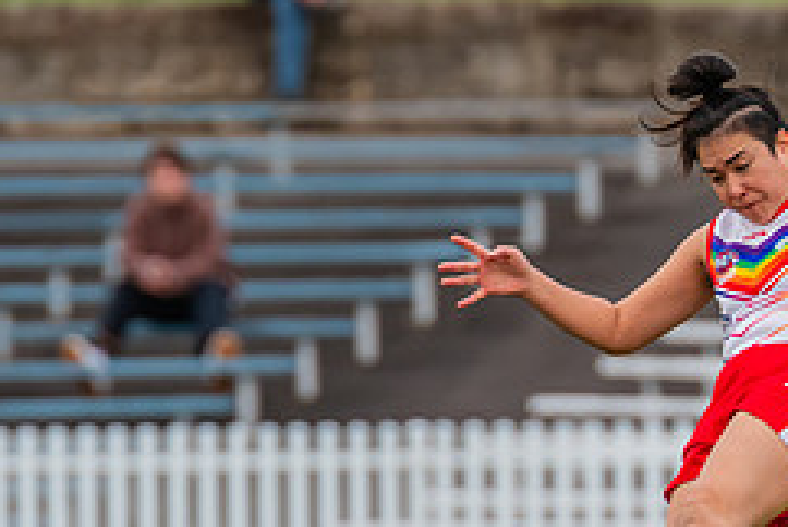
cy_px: 532
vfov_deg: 1.0
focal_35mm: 1314
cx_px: 826
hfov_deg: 1.6
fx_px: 28778
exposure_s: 1/1000
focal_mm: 420
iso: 800
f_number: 5.6
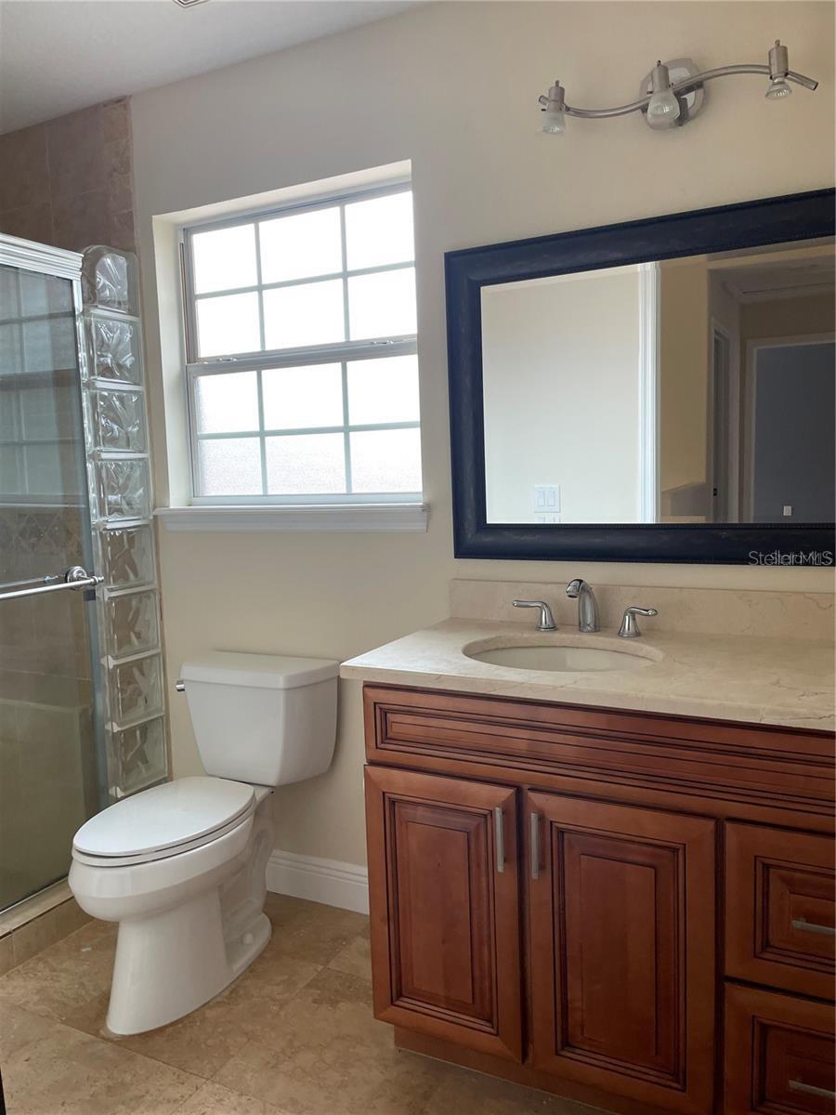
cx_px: 418
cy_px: 558
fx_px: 837
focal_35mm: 26
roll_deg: +1.2
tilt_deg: -6.4
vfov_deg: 67.3
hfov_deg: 53.1
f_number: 1.6
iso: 64
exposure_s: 1/121
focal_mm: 4.2
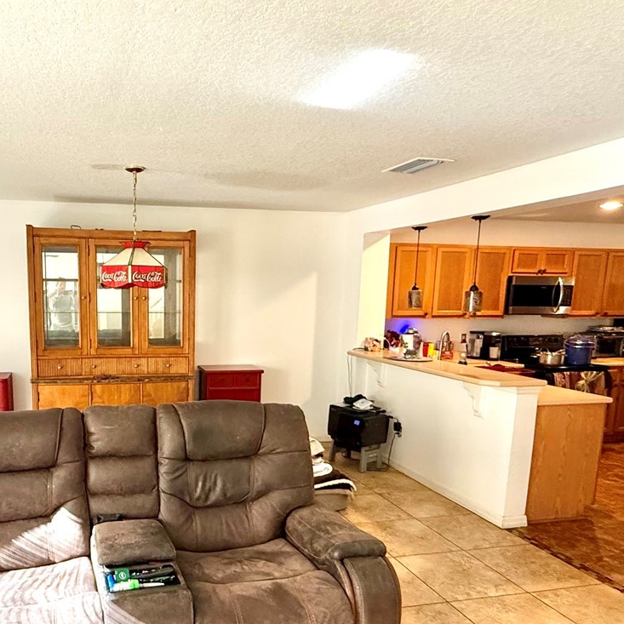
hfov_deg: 57.2
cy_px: 378
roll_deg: -1.0
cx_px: 187
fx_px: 551
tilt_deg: -8.7
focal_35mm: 27
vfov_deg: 58.5
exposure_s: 1/60
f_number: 2.2
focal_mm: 2.22
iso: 320
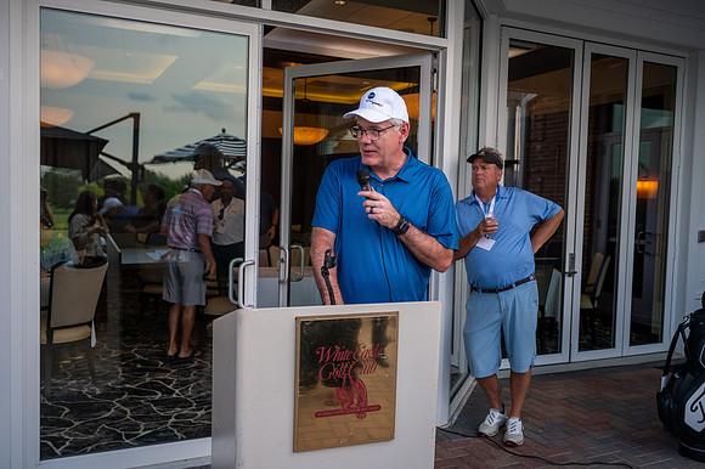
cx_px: 352
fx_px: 636
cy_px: 234
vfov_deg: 40.5
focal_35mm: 32
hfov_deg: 58.0
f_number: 4
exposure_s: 1/640
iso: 500
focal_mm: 32.5
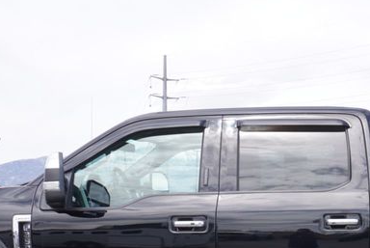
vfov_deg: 20.1
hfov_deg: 30.8
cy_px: 288
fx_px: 659
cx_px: 282
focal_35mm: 64
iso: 100
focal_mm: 16
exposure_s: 1/160
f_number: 6.3
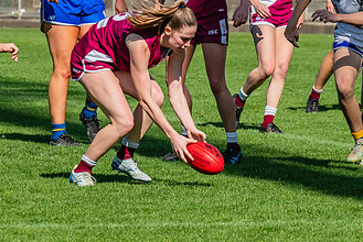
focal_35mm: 500
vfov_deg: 2.8
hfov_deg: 4.1
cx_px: 174
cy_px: 20
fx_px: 5046
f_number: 13
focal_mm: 250
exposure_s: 1/1250
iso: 800
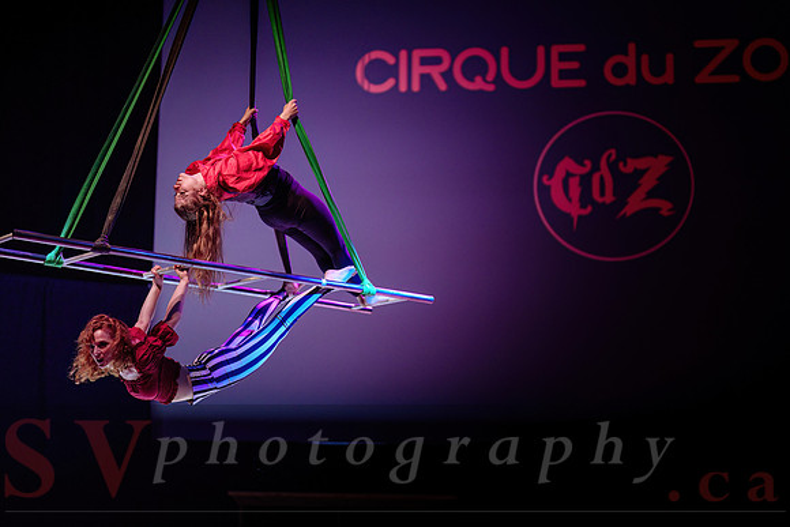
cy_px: 275
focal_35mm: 56
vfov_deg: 24.0
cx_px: 433
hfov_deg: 35.3
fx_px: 1239
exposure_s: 1/320
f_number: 1.2
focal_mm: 50
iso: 800
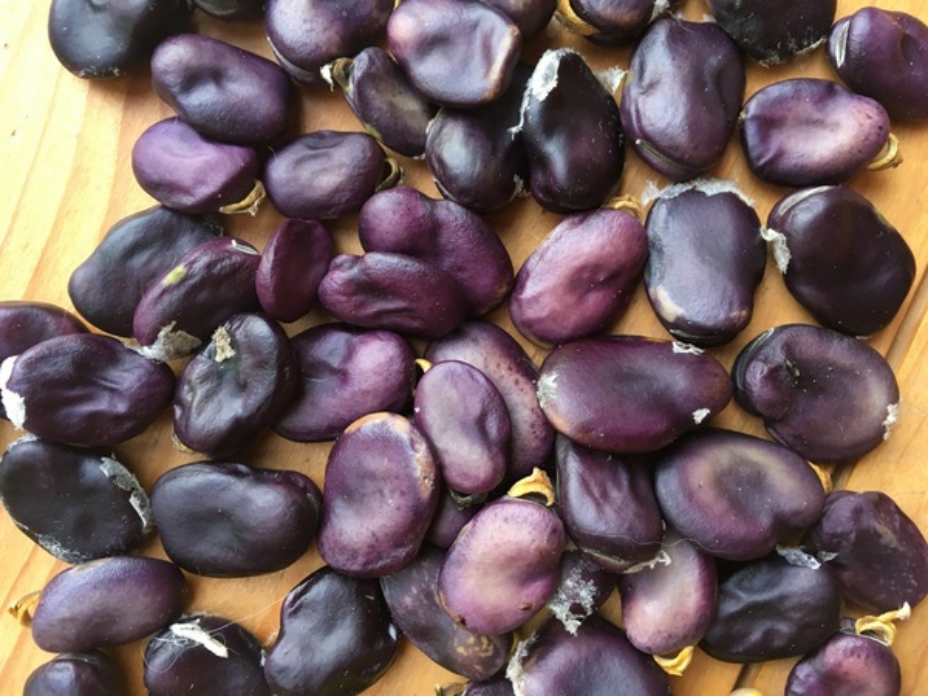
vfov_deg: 48.2
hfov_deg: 61.7
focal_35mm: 29
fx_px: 777
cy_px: 348
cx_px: 464
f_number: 2.2
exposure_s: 1/33
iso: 50
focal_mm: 4.15
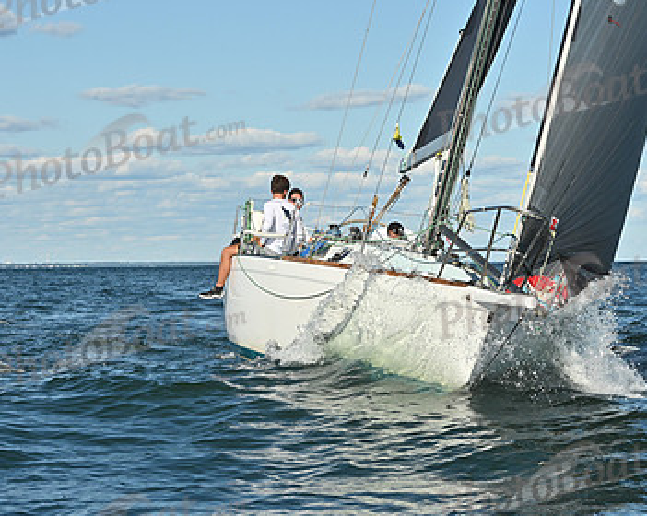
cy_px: 222
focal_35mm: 132
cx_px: 343
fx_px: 2525
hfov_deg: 14.6
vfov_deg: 11.7
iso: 320
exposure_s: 1/1250
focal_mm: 85
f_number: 9
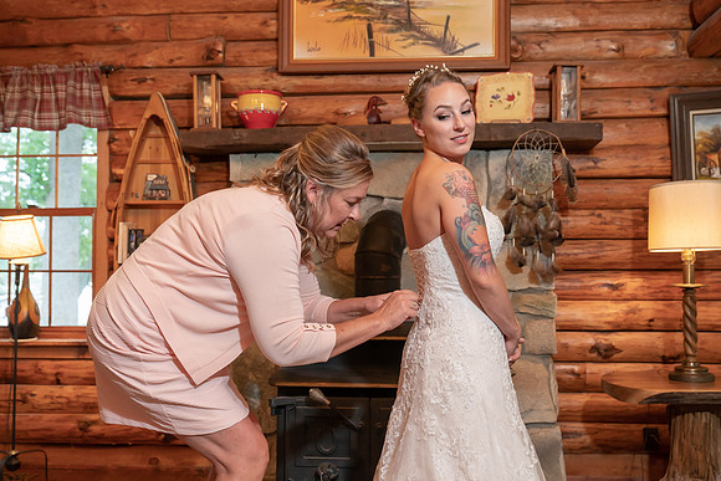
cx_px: 360
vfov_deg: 38.1
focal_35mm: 35
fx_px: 697
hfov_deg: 54.7
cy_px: 240
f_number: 4.5
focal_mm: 34
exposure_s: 1/200
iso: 2000
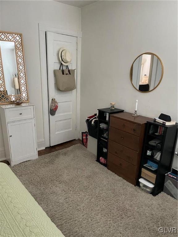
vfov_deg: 67.3
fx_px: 178
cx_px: 89
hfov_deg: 53.1
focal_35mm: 26
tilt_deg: -16.6
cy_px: 118
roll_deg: -2.2
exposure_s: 1/44
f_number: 1.6
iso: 500
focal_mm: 4.2
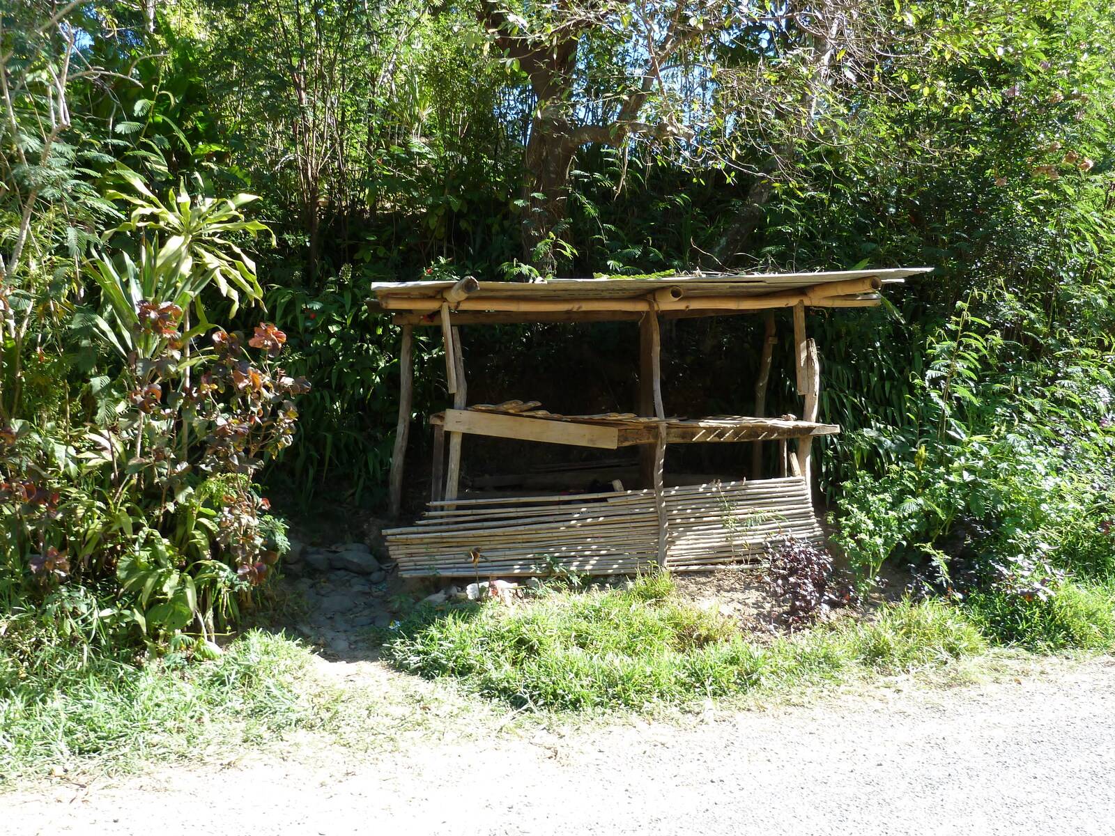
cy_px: 418
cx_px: 558
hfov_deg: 61.7
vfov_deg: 48.2
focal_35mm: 29
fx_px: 934
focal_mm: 4.7
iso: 80
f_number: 3.4
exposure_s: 1/100
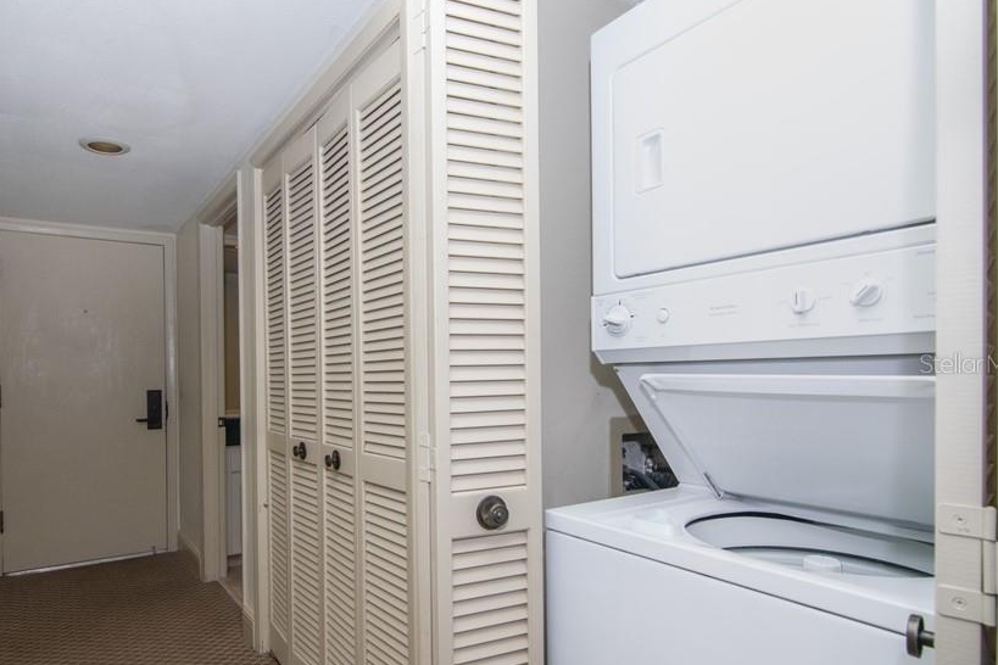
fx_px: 572
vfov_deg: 60.3
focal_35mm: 21
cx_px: 411
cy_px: 364
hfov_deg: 81.5
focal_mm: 11
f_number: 7.1
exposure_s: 1/160
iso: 1000
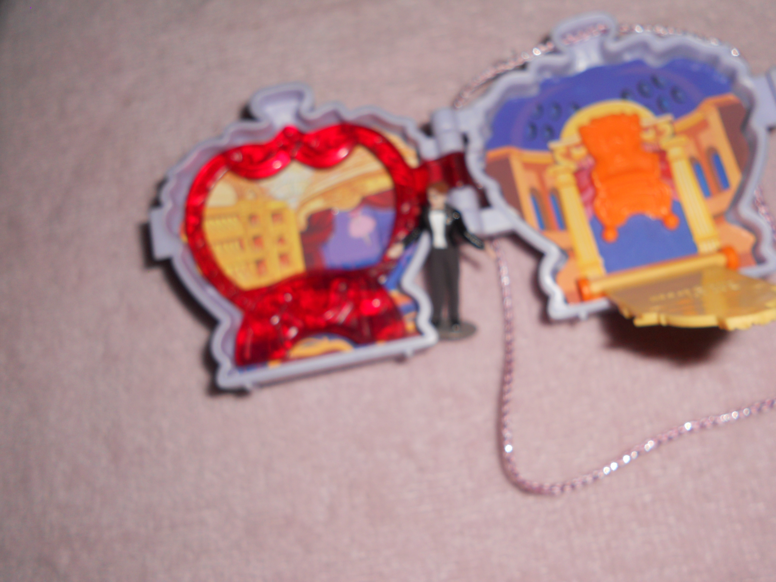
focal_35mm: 32
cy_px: 291
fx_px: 717
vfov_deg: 44.2
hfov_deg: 56.8
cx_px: 388
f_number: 8.8
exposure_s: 1/25
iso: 80
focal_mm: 5.8
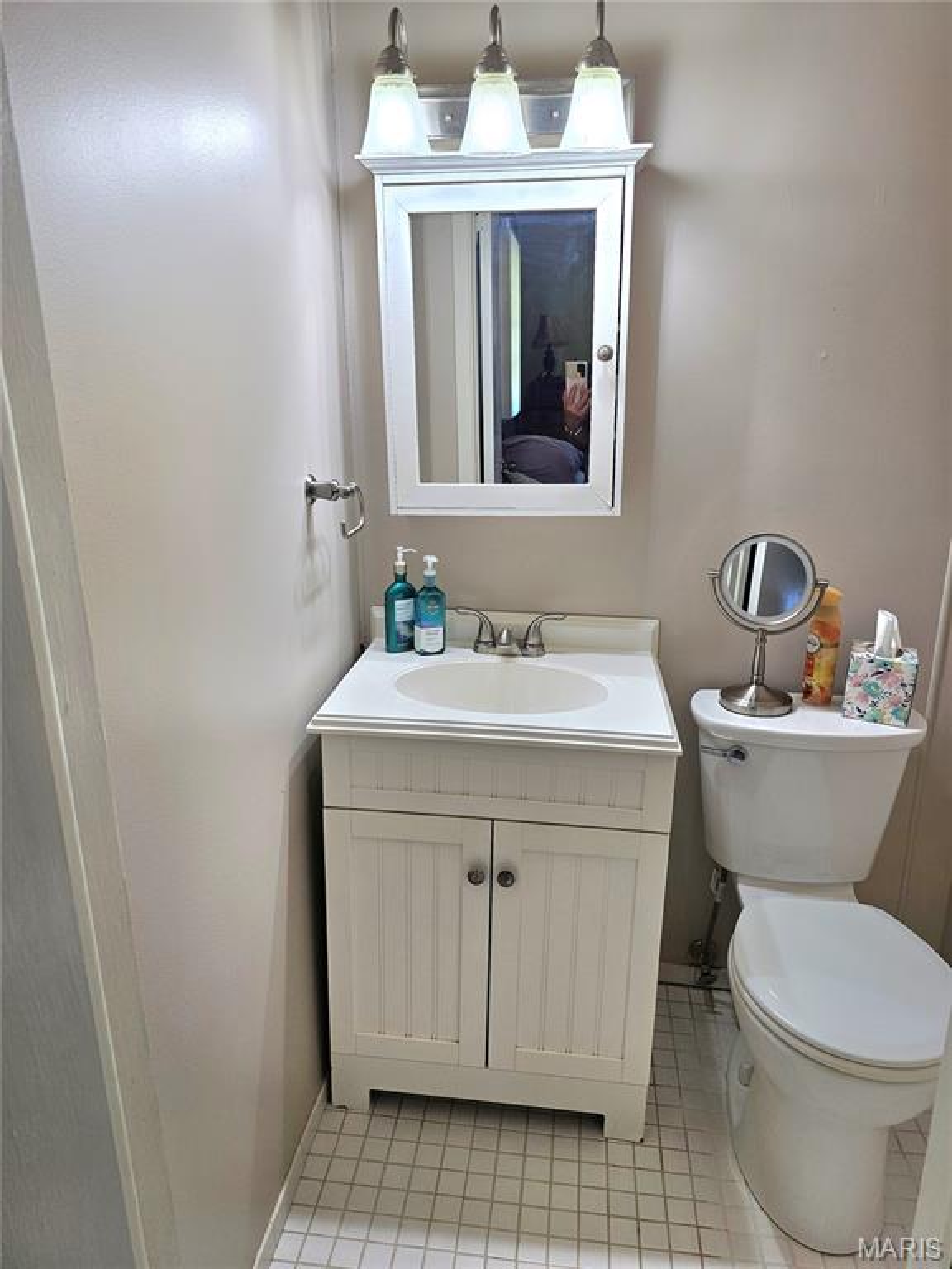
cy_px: 634
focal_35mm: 23
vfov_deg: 73.9
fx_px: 843
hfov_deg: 58.9
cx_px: 476
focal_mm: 6.3
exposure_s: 1/120
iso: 40
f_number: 1.7
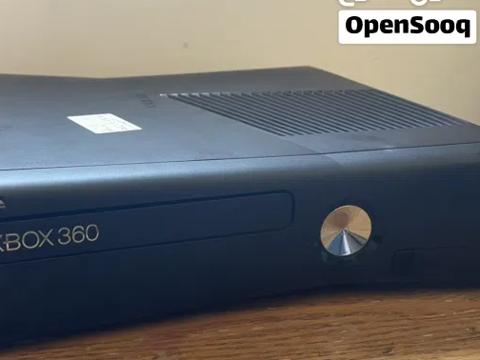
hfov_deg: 55.0
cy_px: 181
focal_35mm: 33
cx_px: 195
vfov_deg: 42.9
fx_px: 458
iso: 500
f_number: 1.6
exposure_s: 1/53
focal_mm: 4.2
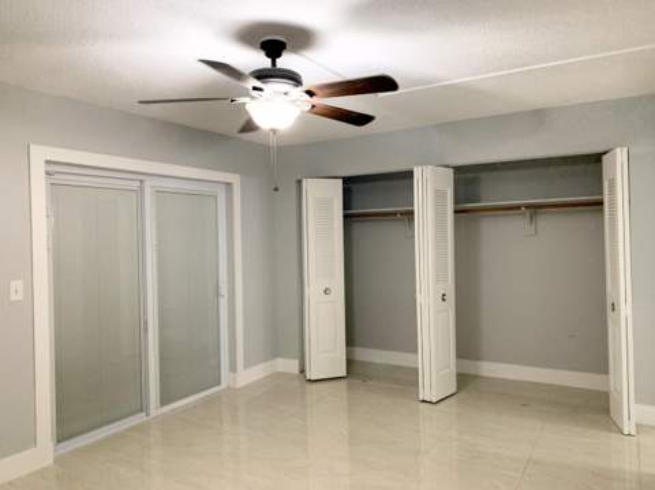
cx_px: 328
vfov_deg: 53.0
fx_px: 491
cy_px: 245
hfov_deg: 67.4
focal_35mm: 26
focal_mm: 4.25
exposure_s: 1/60
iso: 400
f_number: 1.8
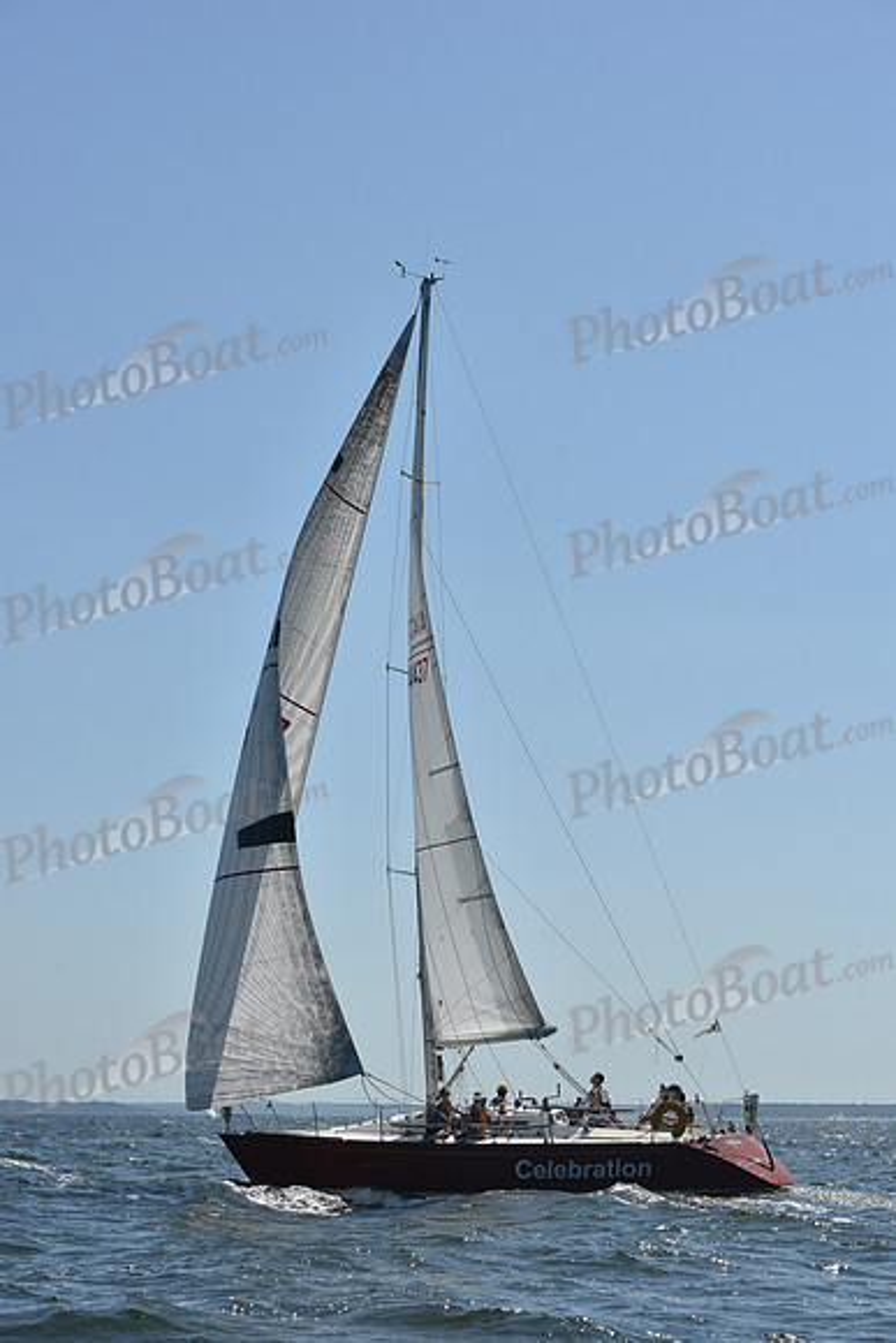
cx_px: 448
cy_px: 672
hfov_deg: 18.2
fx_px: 2798
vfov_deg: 27.0
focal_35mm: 75
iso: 250
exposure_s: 1/1250
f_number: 10
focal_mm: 75
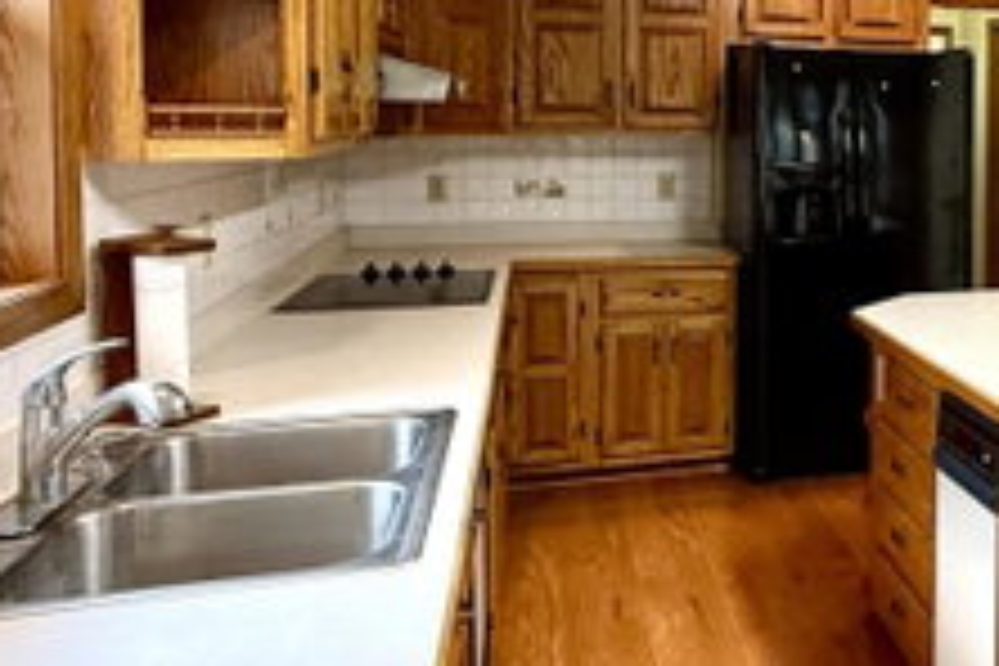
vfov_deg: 31.4
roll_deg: -1.2
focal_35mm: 42
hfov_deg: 39.9
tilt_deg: -3.7
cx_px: 1033
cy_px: 180
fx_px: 1165
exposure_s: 1/60
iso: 200
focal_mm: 2.22
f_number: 2.2
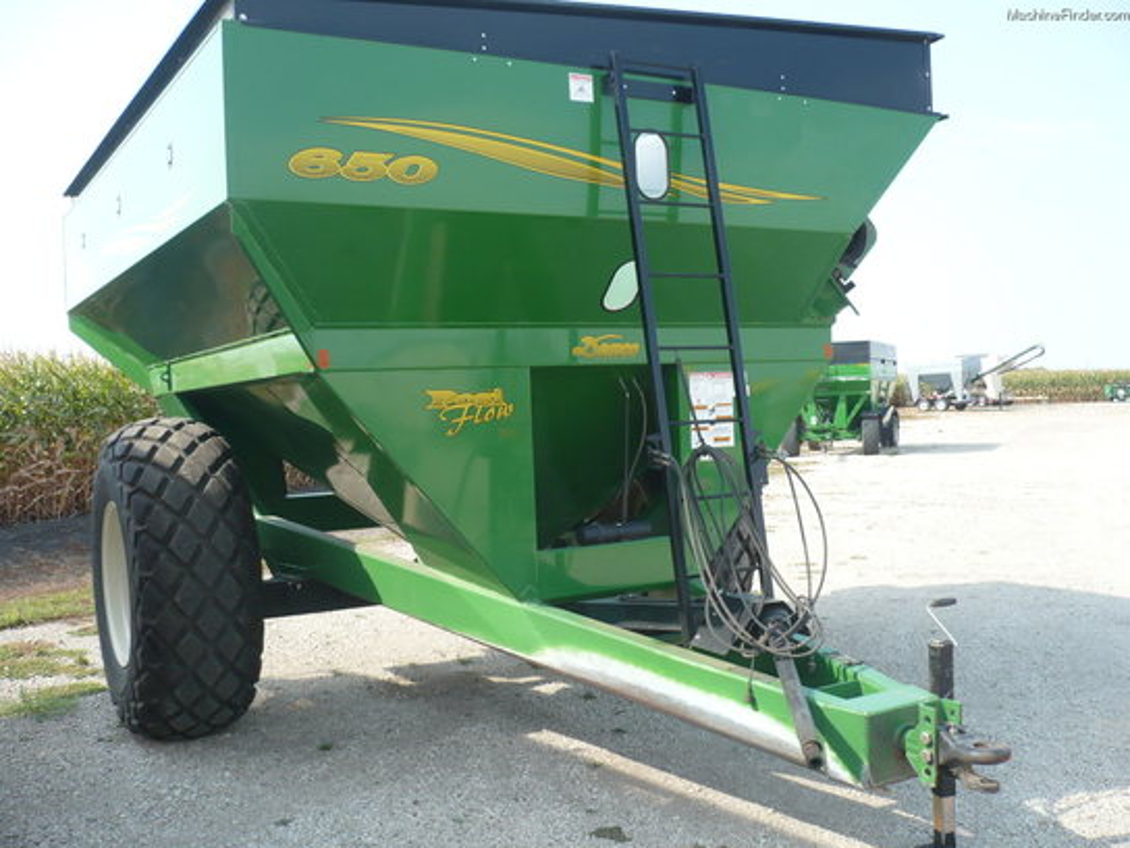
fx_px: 1143
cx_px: 565
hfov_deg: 52.6
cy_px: 424
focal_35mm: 35
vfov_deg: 40.7
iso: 100
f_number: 2.8
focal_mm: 5.8
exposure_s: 1/400
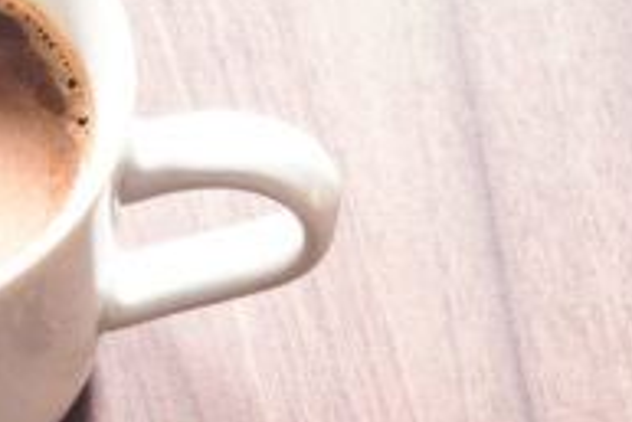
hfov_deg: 8.4
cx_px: -373
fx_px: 4199
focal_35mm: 239
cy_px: 451
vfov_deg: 5.7
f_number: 8
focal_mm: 22
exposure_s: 2.5
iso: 80
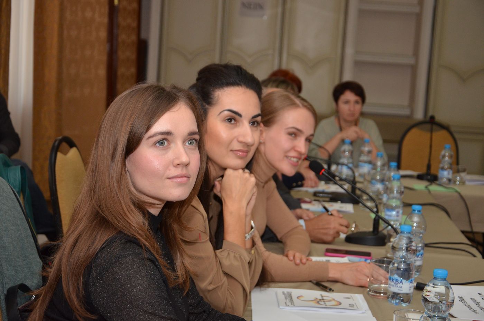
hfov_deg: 29.9
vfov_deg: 20.1
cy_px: 160
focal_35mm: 68
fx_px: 906
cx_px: 242
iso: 800
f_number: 4.8
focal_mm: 45
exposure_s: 1/250
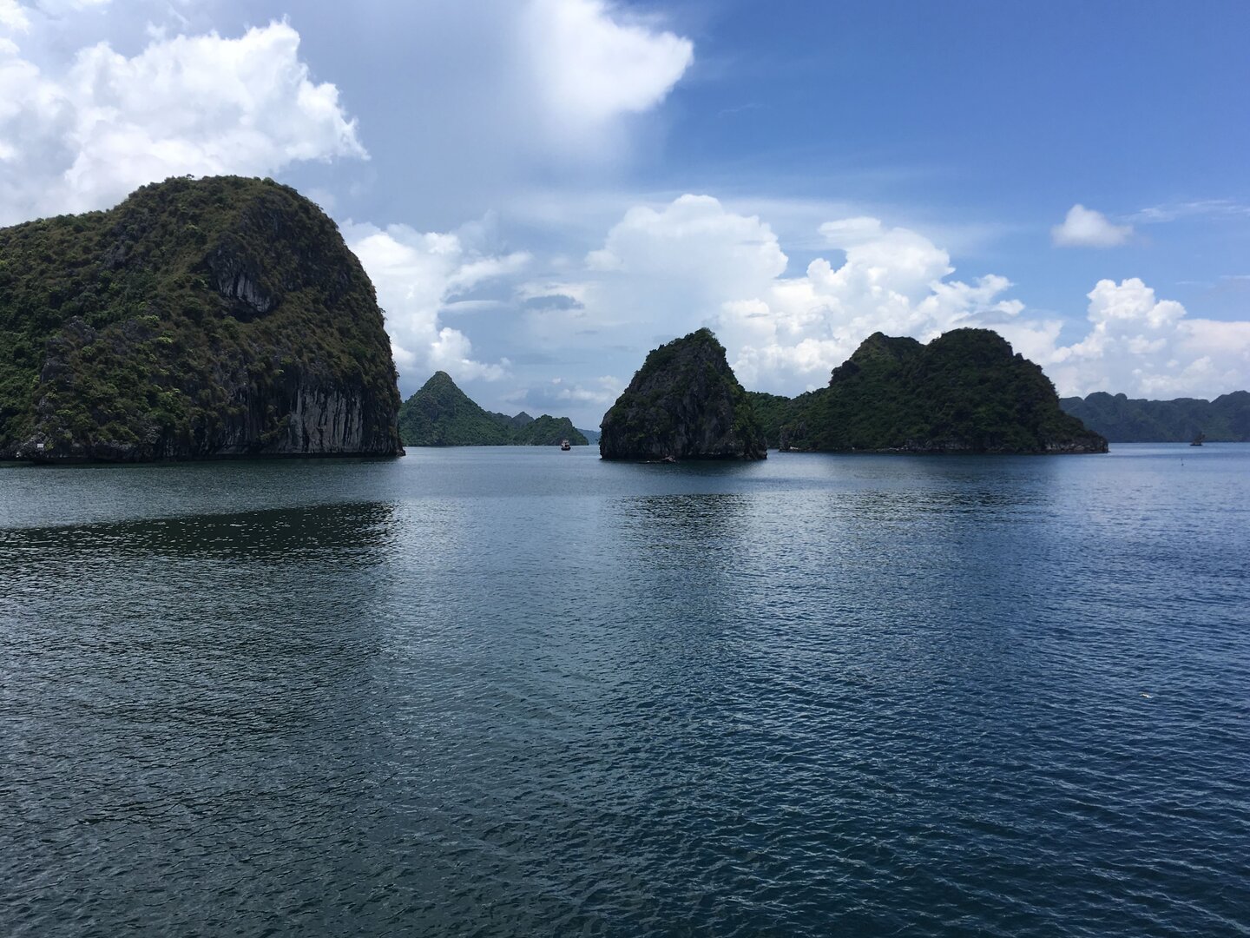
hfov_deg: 61.7
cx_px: 625
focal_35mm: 29
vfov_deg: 48.2
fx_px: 1047
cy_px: 469
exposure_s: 1/2481
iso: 25
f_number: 2.2
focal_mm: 4.15
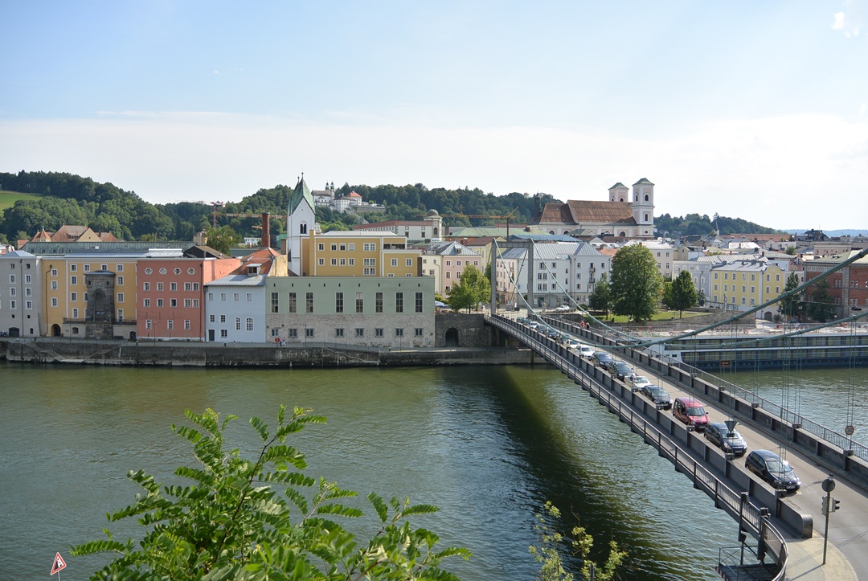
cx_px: 434
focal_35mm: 29
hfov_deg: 63.6
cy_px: 290
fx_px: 700
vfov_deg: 45.1
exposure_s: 1/1000
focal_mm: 11
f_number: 3.5
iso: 100
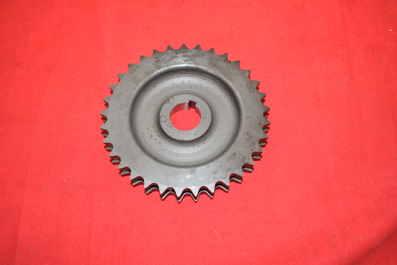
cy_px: 132
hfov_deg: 46.4
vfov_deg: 31.9
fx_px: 464
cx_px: 198
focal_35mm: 42
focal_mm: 28
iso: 800
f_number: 5.6
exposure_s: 1/160
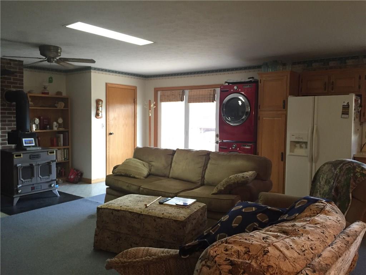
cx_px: 183
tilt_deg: -5.6
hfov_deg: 61.7
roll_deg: -1.1
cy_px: 138
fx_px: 307
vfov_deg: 48.2
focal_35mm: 29
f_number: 2.2
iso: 160
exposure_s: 1/30
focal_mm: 4.15
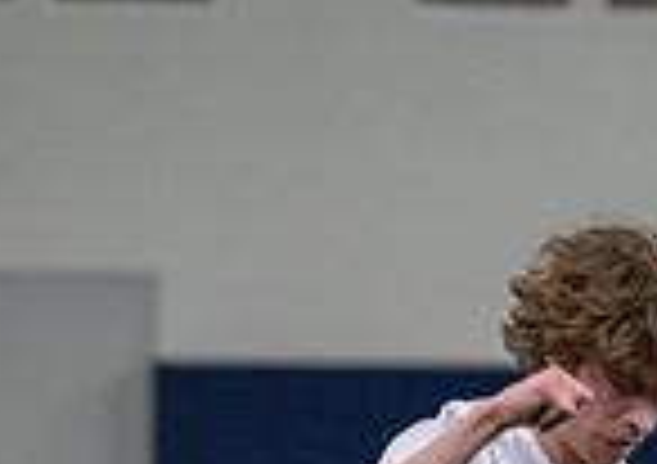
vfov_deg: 3.1
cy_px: 712
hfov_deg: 4.4
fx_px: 8529
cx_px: 144
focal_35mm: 459
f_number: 2.8
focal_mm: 85
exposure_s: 1/1250
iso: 5000
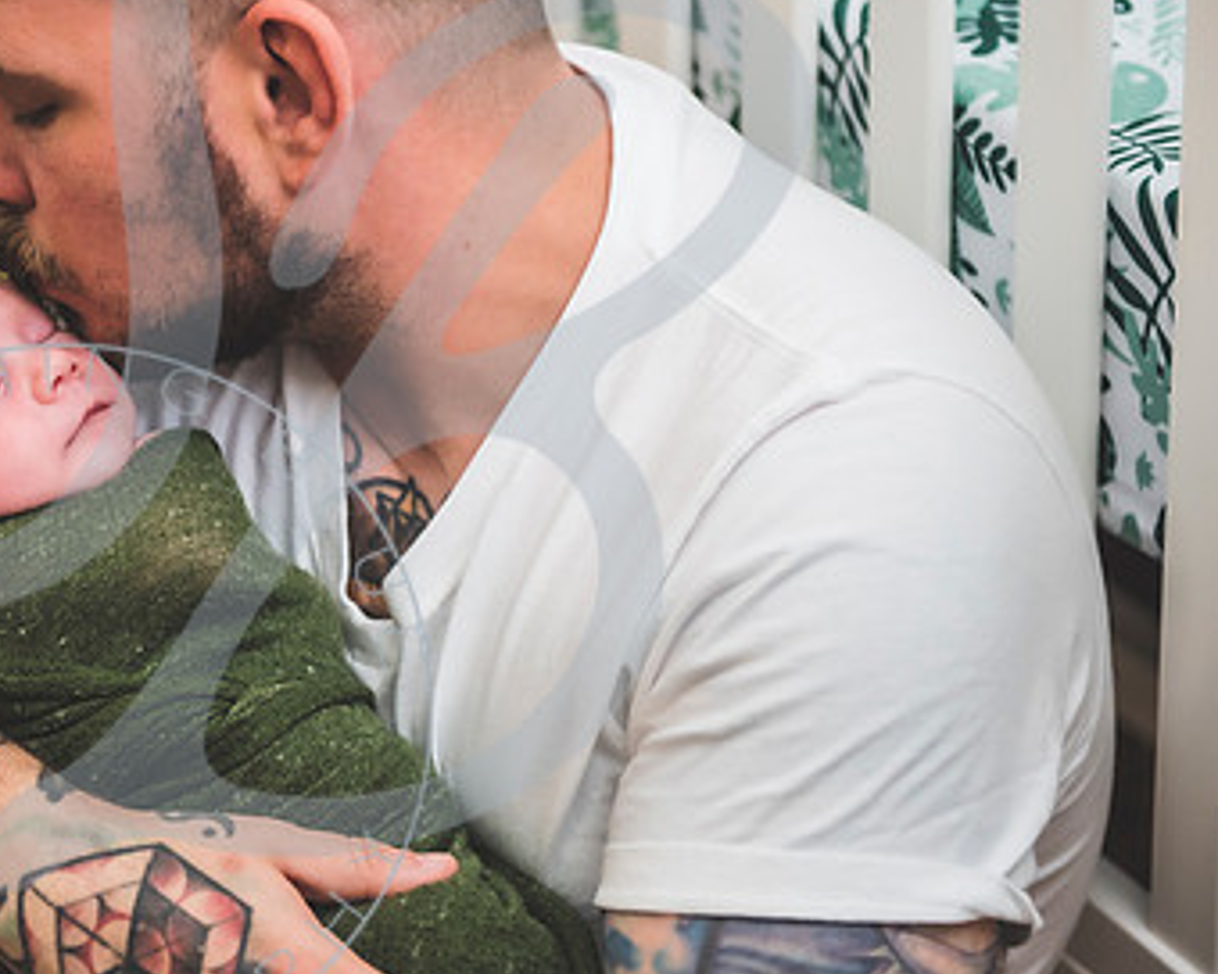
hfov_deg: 17.0
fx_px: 4037
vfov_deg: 13.8
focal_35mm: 112
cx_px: 244
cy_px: 410
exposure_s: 1/160
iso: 640
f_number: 2.8
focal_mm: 70
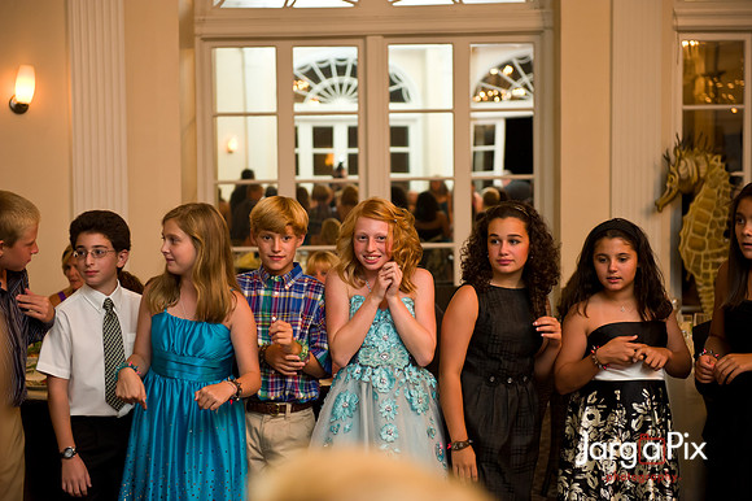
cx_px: 376
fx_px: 1461
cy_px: 250
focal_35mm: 70
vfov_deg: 19.4
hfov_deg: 28.9
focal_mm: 70
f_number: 3.2
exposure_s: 1/125
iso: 1600
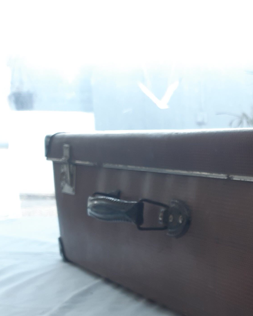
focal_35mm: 59
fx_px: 552
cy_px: 267
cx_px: 359
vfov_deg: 30.9
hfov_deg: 22.2
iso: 40
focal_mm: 3.92
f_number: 1.7
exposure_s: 1/50
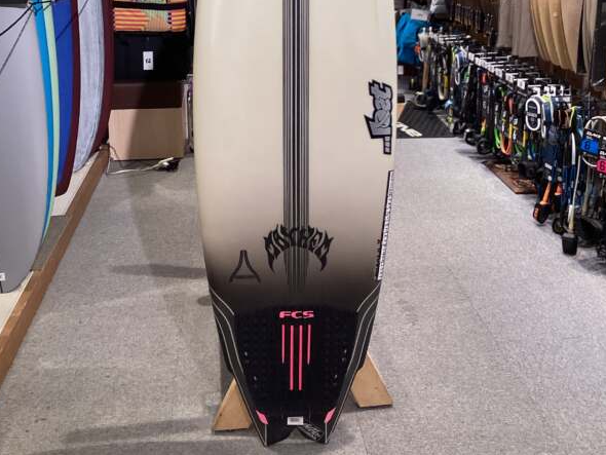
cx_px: 301
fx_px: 736
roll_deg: +0.0
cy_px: 96
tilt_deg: -13.5
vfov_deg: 33.4
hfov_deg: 44.8
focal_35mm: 42
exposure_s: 1/60
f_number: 2.4
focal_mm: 3.3
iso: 80
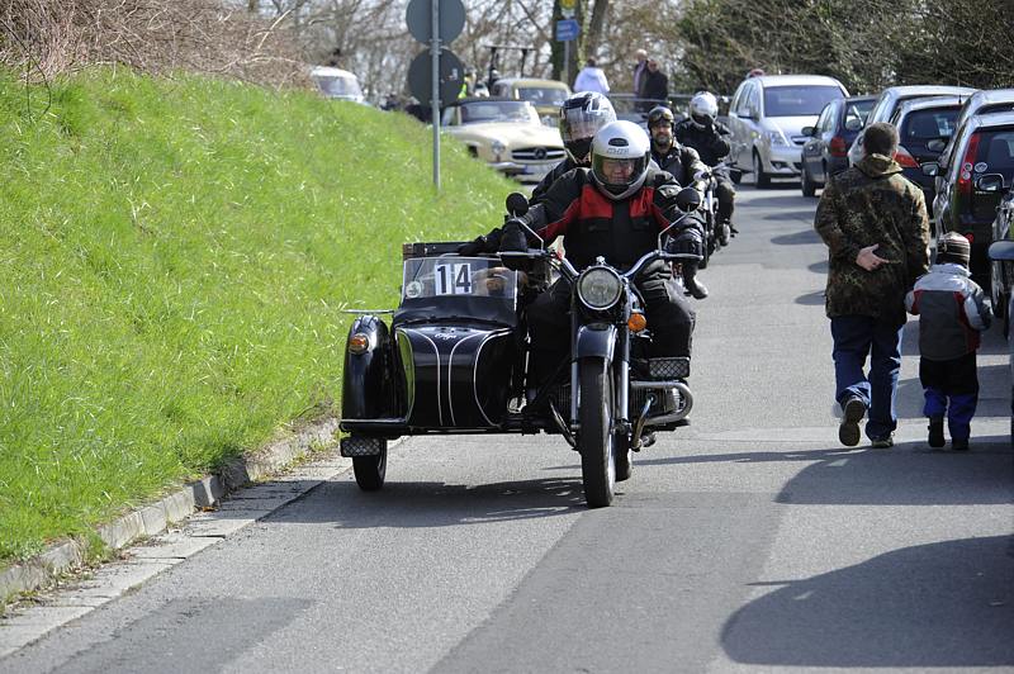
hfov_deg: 11.8
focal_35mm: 175
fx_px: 4925
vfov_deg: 7.8
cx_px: 507
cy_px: 337
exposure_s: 1/320
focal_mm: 175
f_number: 7.1
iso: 320
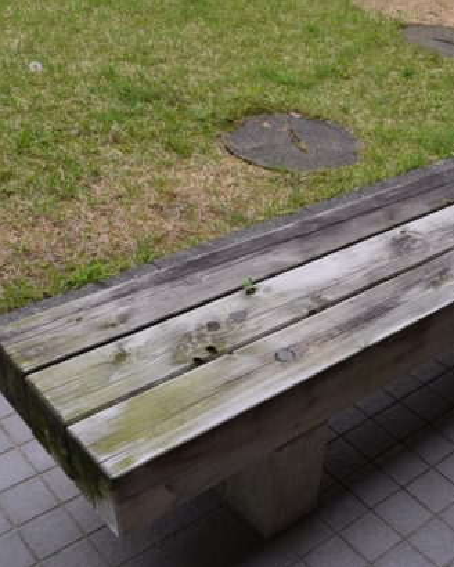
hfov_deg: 32.2
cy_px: 279
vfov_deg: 40.6
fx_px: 768
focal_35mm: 46
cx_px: 349
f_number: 7.1
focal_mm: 21
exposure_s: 1/200
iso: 200
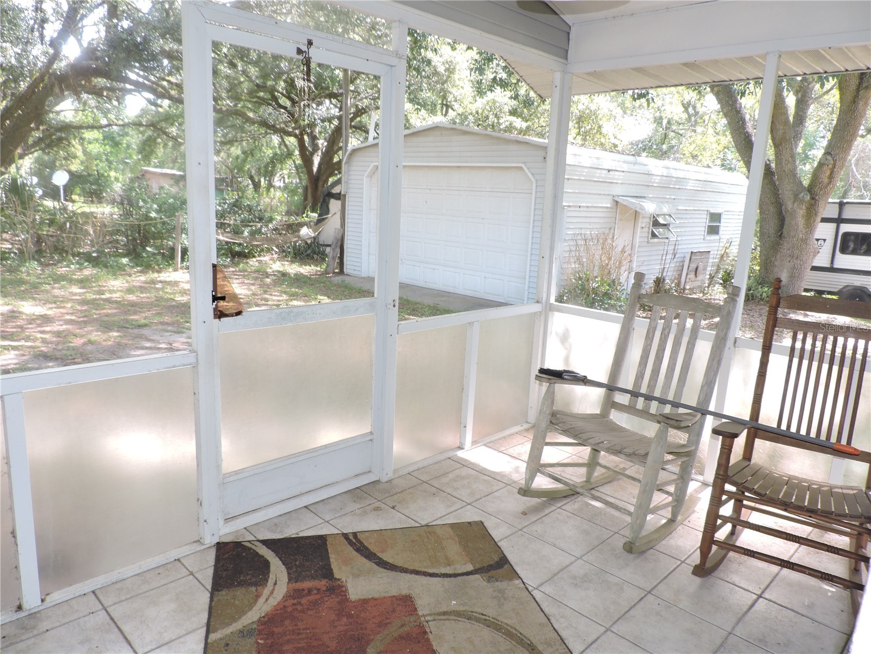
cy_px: 327
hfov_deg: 71.6
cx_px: 436
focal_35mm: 24
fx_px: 604
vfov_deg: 56.8
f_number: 3
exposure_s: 1/40
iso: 100
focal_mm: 4.3
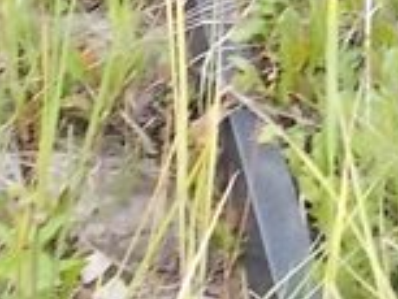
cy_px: -374
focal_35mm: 136
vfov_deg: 9.8
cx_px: 476
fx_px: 1565
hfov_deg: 14.1
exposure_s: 1/30
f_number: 3.2
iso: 80
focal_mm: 4.6
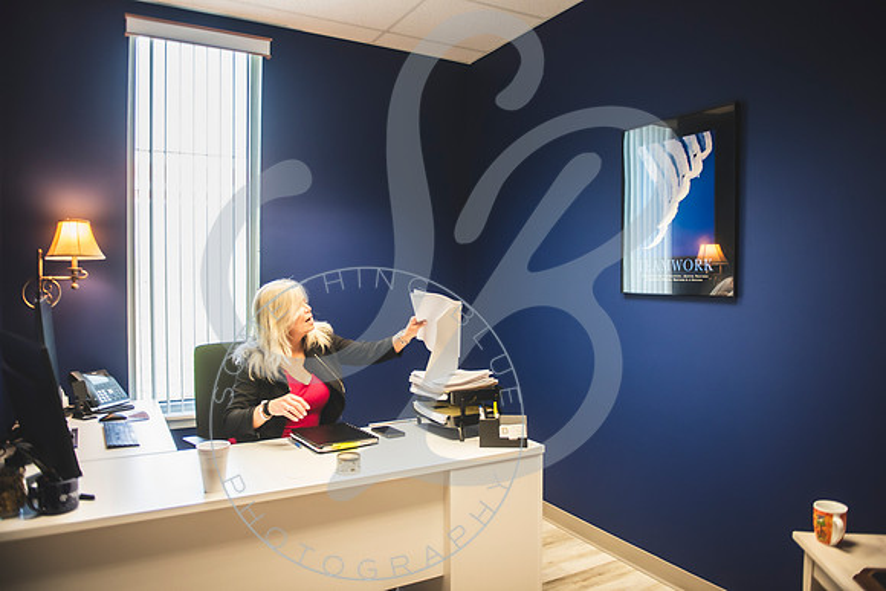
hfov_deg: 72.7
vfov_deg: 52.3
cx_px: 448
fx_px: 602
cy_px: 295
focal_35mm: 24
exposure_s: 1/200
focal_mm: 24
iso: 800
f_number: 2.8
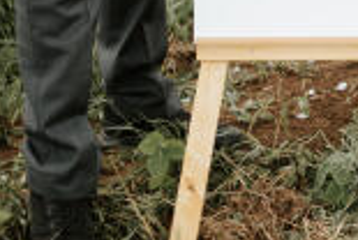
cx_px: 372
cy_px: -33
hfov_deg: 16.1
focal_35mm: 124
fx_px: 1235
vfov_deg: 10.9
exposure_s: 1/4000
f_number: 1.6
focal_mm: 35
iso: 100
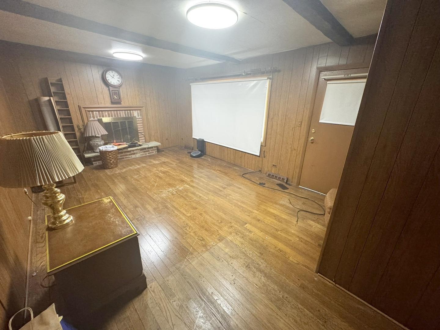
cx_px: 220
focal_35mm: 14
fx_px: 178
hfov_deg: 102.1
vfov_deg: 85.7
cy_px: 165
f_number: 2.2
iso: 640
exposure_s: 1/60
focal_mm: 2.22
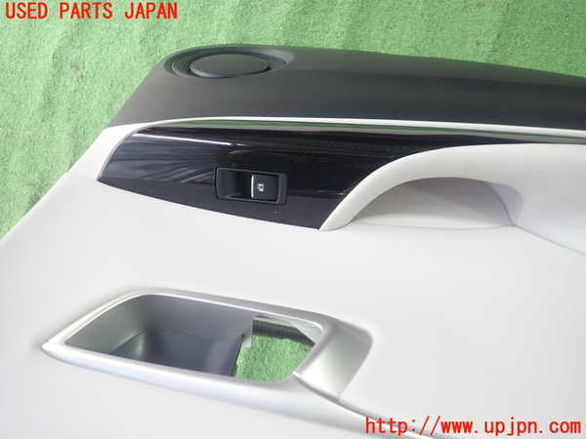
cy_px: 220
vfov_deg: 54.9
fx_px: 423
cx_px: 293
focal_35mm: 25
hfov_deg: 69.4
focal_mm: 4.5
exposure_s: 1/60
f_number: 2
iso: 200
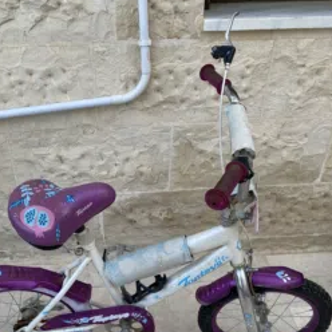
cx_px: 134
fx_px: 401
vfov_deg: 43.3
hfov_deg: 44.7
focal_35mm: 37
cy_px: 256
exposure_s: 1/122
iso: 32
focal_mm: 4.25
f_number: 1.8
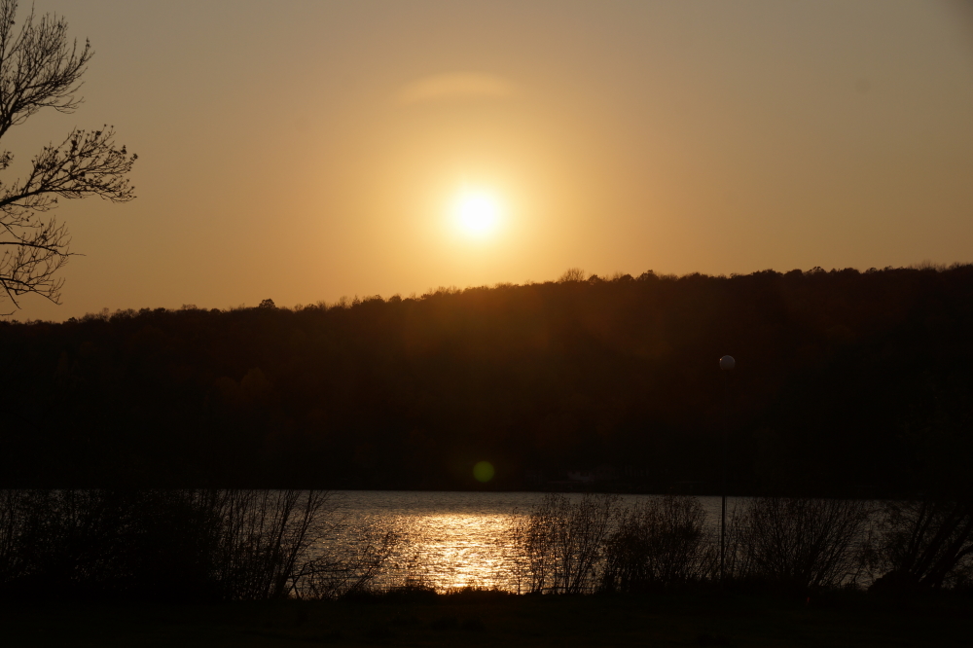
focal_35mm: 82
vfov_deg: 16.5
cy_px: 324
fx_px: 2229
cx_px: 486
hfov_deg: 24.6
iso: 100
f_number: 9
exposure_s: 1/320
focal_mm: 55
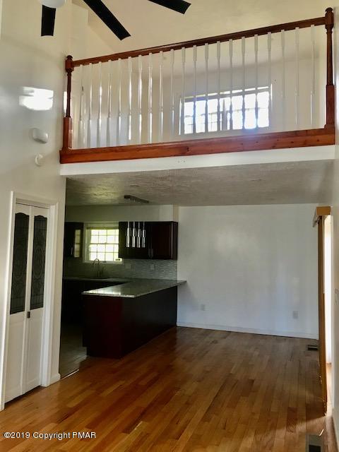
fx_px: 366
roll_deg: -0.6
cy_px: 226
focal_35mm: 28
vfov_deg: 63.4
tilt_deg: +4.4
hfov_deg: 49.7
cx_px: 170
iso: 50
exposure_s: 1/15
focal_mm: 3.99
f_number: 1.8
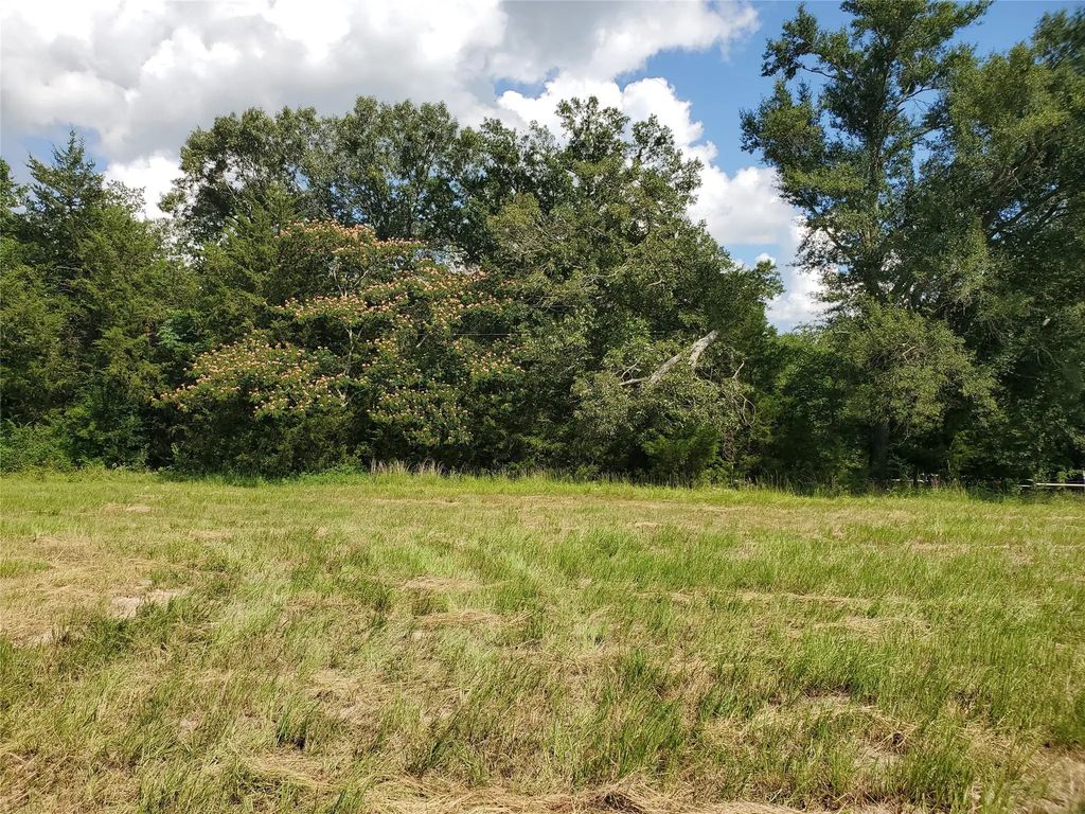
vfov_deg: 53.1
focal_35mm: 26
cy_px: 407
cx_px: 542
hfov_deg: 67.3
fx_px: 815
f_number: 2.4
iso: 50
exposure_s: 1/1415
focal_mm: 4.3
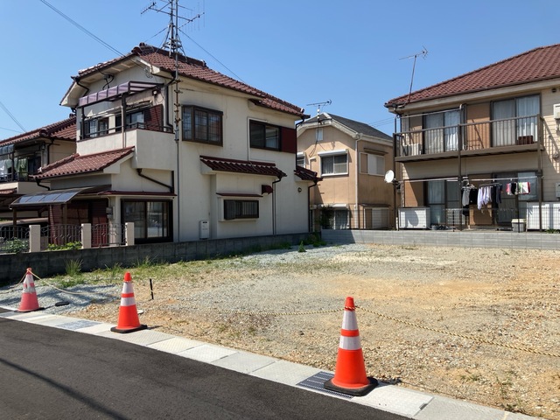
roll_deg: -0.1
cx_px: 280
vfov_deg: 49.7
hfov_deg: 63.4
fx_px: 453
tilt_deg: +1.0
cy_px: 210
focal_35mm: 28
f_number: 1.8
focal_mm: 3.99
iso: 32
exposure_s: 1/2703
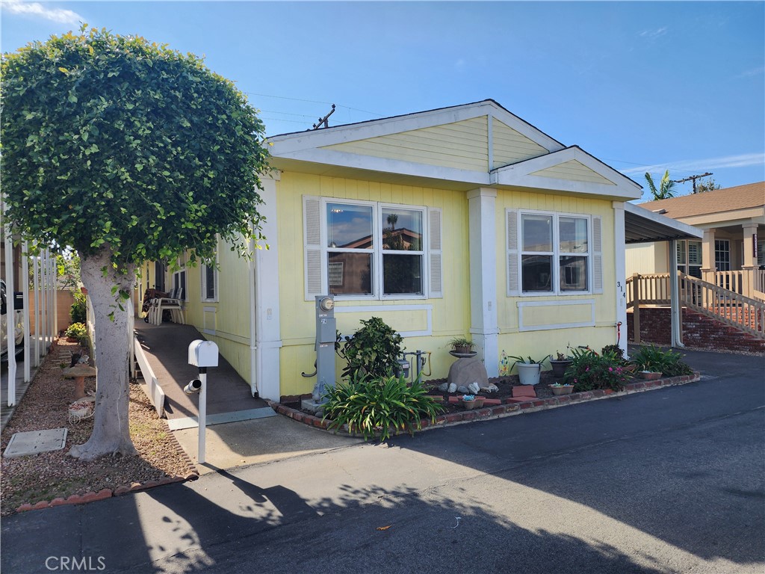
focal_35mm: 23
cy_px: 287
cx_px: 382
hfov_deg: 73.9
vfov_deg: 58.9
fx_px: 508
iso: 12
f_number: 1.8
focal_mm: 6.4
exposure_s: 1/748
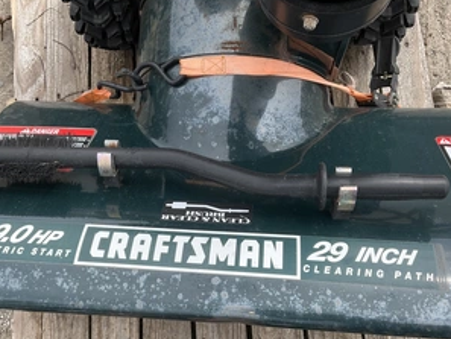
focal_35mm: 39
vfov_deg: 36.7
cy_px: 205
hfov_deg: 47.8
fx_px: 508
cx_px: 203
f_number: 1.8
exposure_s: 1/674
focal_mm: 3
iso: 25
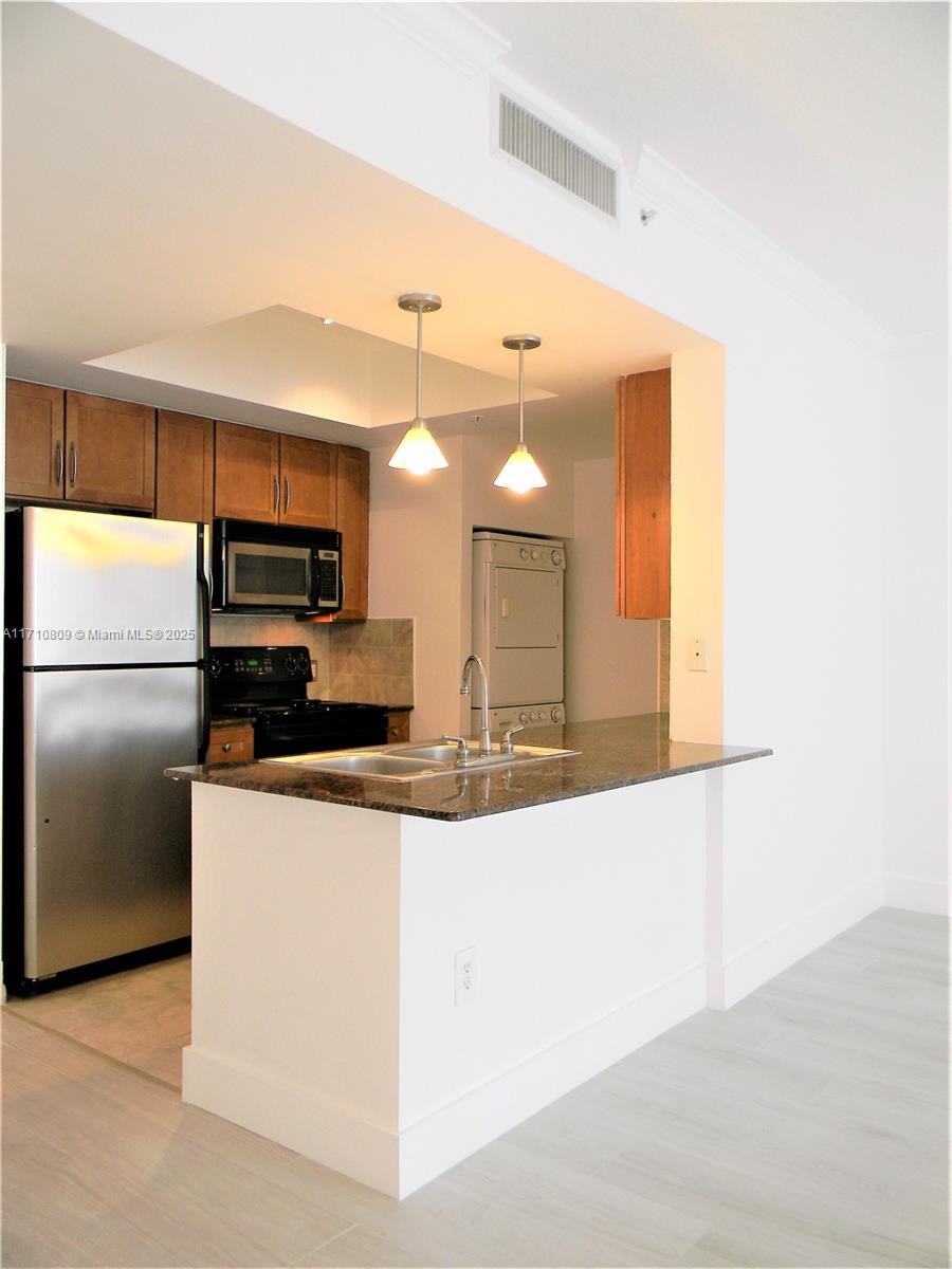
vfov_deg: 63.4
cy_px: 634
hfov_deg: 49.7
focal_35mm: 28
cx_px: 476
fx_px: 1027
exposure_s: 1/30
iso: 96
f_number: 3.5
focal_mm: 5
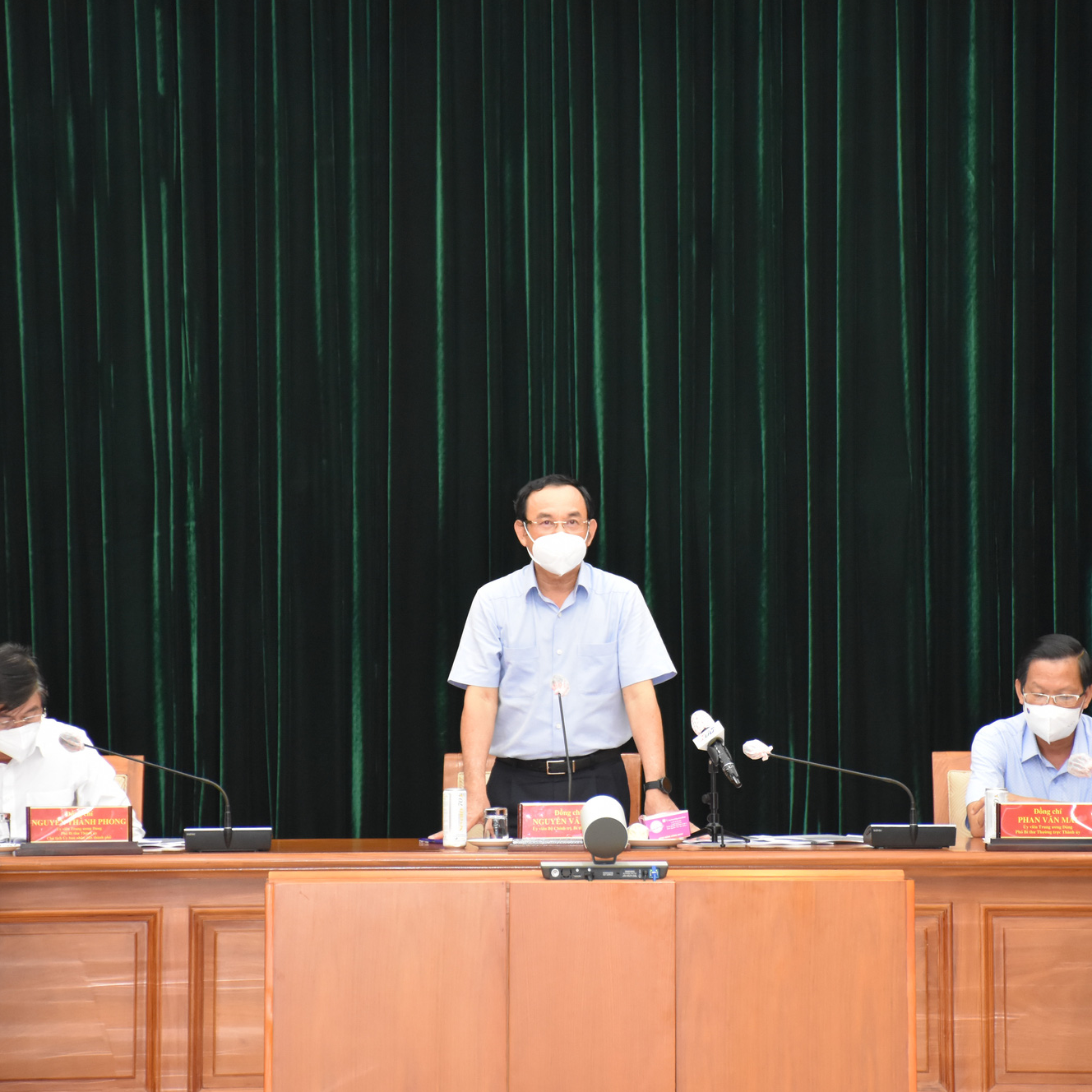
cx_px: 637
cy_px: 546
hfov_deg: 8.7
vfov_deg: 8.7
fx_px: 7197
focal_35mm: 202
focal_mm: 105
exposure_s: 1/60
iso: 2200
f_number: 5.6
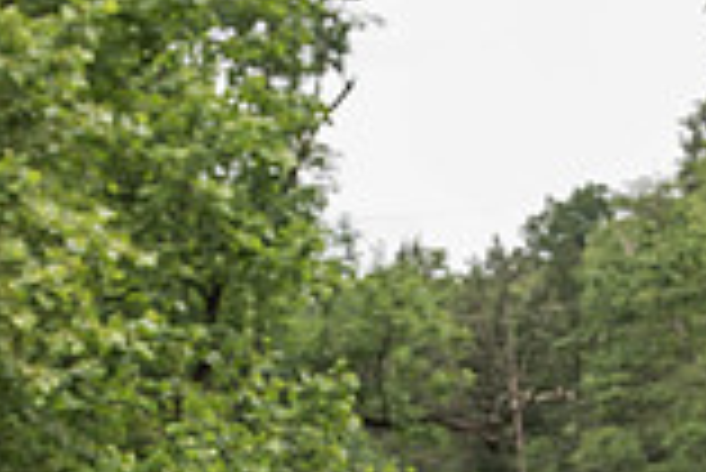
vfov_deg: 10.3
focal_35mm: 126
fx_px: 2473
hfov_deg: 16.2
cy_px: 829
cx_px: 421
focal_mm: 32
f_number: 4
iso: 400
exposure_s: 1/100
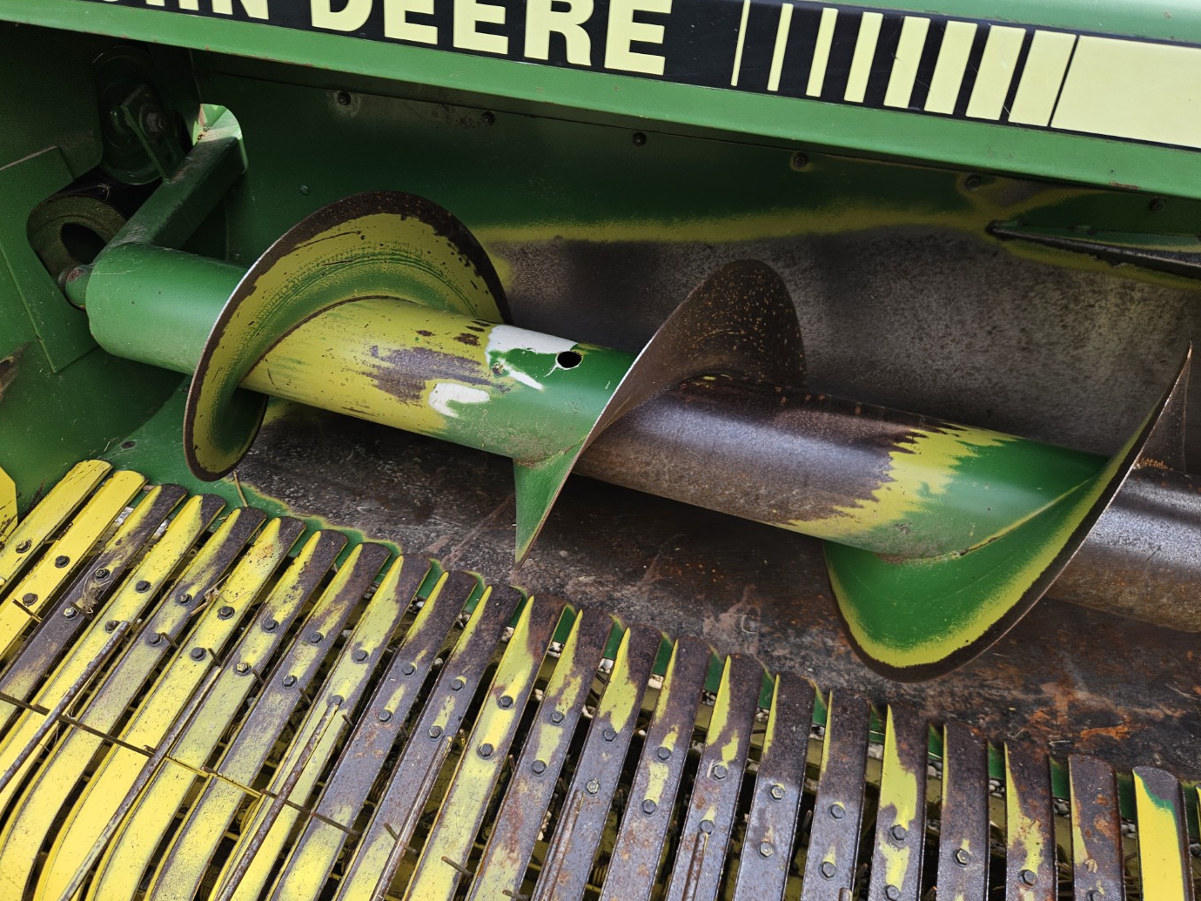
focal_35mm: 24
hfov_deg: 71.6
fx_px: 833
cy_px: 446
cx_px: 576
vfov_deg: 56.8
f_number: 1.8
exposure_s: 1/214
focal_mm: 5.4
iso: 25
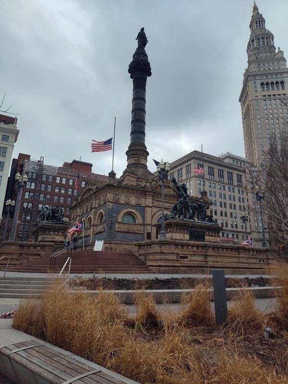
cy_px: 192
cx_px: 144
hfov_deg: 58.9
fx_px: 255
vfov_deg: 73.9
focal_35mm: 23
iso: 100
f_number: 1.8
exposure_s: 1/1173
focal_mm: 5.56
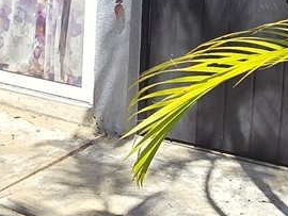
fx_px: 641
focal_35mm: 77
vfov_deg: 18.0
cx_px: 61
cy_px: -56
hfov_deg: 24.9
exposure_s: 1/1614
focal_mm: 2.2
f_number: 2.2
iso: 50
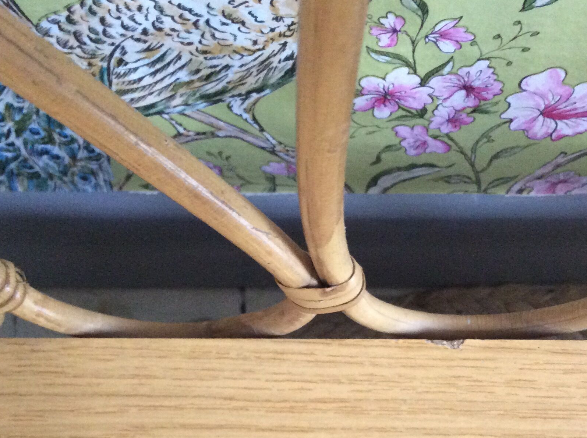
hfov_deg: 36.9
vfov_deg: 27.6
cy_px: 325
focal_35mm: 52
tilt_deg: -77.2
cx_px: 315
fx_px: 880
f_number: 2.4
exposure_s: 1/25
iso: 320
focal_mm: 3.3
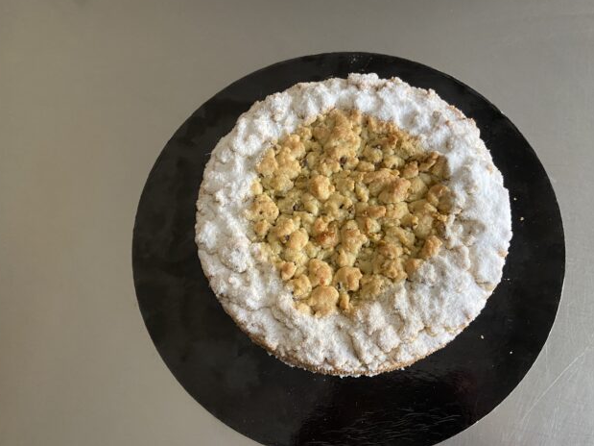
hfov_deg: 63.4
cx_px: 306
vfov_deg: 49.7
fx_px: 480
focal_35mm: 28
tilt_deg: -71.8
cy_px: 227
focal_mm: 4.25
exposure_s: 1/60
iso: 200
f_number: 1.8
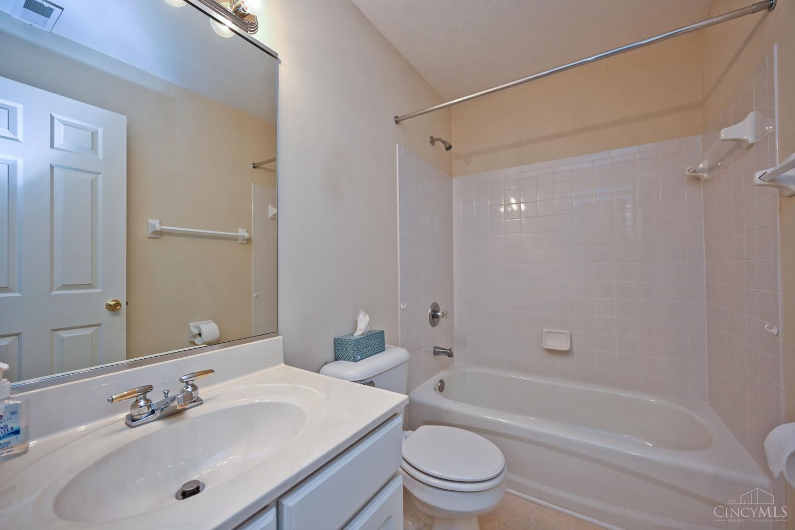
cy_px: 265
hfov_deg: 104.3
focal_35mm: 14
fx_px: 309
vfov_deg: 81.2
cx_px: 398
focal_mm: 14
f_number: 4
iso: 320
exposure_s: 1/60
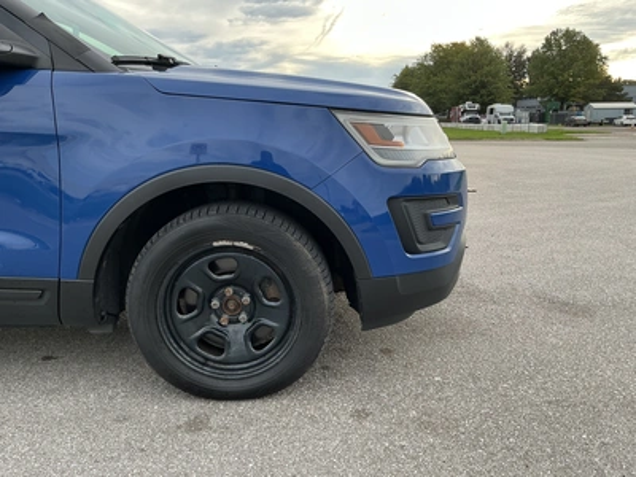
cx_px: 318
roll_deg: +0.6
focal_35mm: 28
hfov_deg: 63.4
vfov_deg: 49.7
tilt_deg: -10.0
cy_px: 238
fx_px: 514
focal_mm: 3
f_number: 1.8
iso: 20
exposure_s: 1/154
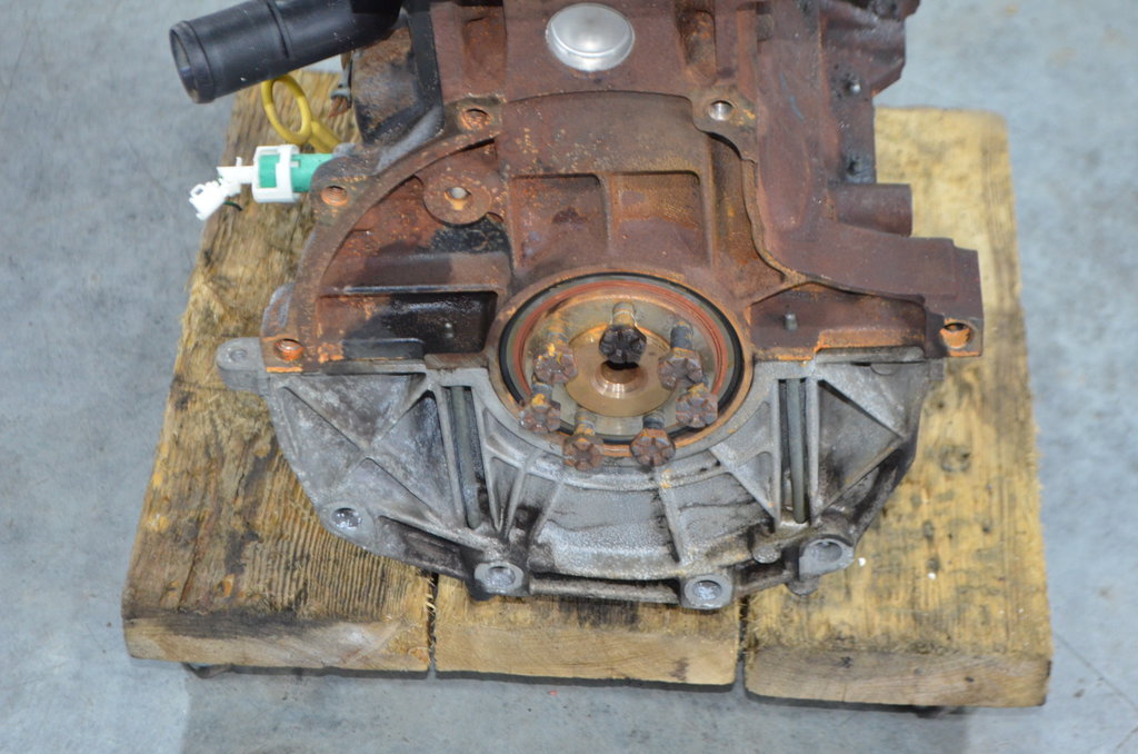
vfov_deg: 16.5
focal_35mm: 82
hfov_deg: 24.7
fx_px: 2602
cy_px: 377
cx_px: 569
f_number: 5.6
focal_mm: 55
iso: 2200
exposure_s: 1/60
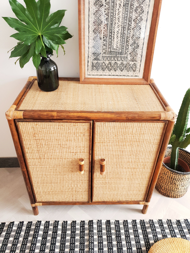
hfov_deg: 53.1
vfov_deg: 67.3
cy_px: 126
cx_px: 95
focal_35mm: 26
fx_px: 190
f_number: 1.5
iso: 200
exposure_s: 1/43
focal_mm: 4.3
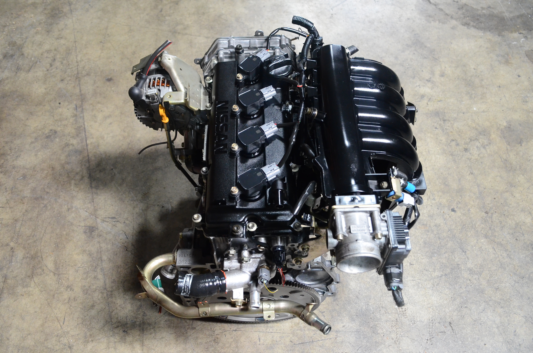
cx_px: 266
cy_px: 176
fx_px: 488
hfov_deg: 57.3
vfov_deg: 39.8
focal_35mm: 33
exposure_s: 1/80
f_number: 4.5
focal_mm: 22
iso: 2500
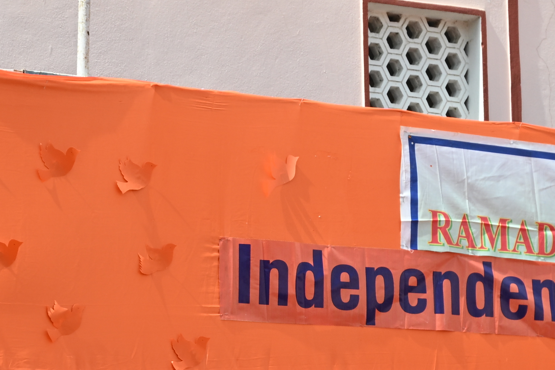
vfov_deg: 9.8
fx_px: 2131
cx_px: 74
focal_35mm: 138
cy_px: 406
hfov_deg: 14.7
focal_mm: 30.5
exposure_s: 1/250
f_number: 8
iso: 100
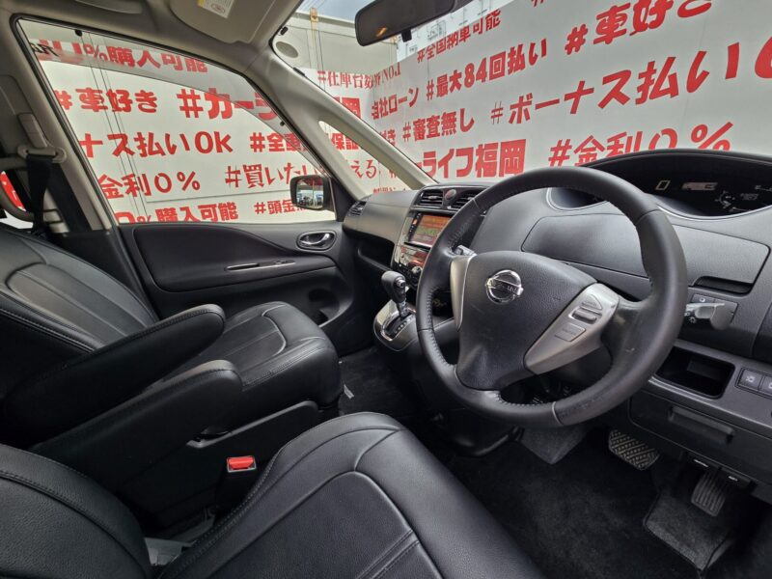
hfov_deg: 106.2
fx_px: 290
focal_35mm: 13
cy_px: 290
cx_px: 386
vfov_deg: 89.9
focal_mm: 2.2
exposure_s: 1/252
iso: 50
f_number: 2.2
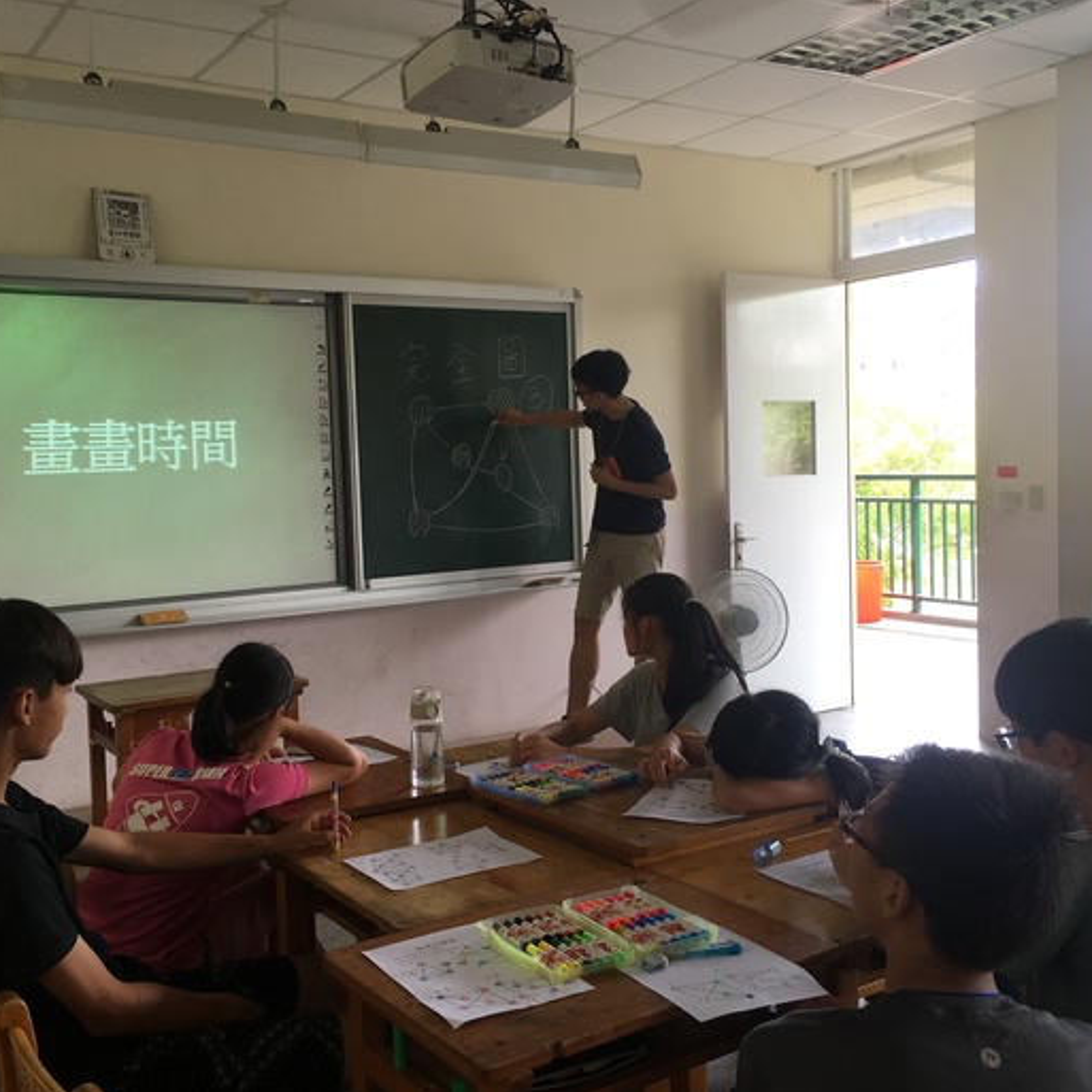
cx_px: 528
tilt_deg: -2.0
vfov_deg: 47.2
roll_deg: +2.1
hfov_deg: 47.2
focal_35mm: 35
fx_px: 1249
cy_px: 540
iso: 25
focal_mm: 4.15
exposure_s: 1/40
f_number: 2.2
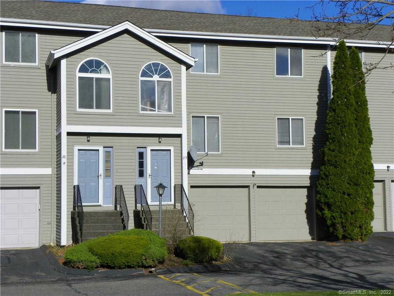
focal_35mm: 66
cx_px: 197
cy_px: 148
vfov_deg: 22.3
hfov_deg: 29.4
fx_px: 751
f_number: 5.6
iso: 64
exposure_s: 1/500
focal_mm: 11.8
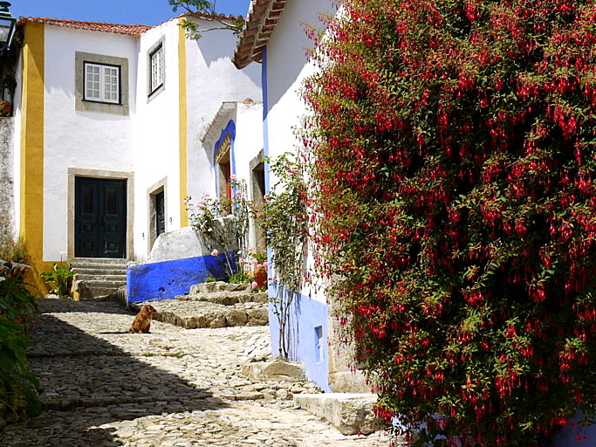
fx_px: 878
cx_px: 361
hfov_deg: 37.3
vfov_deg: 28.6
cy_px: 230
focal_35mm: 51
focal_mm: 17
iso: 100
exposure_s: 1/200
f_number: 6.3
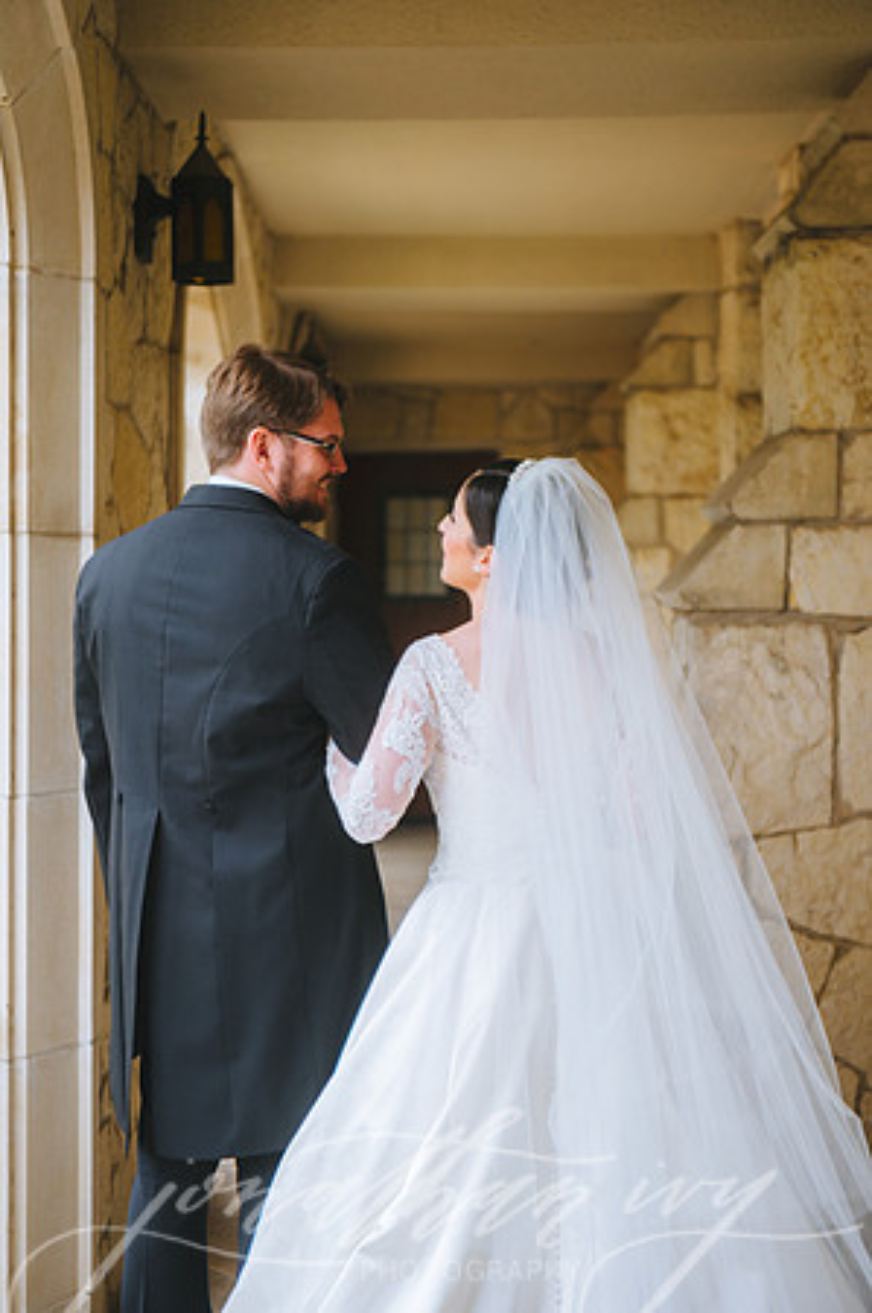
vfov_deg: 35.7
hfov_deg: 24.1
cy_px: 656
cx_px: 436
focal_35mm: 56
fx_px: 2039
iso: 100
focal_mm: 56
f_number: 2.8
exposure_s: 1/160
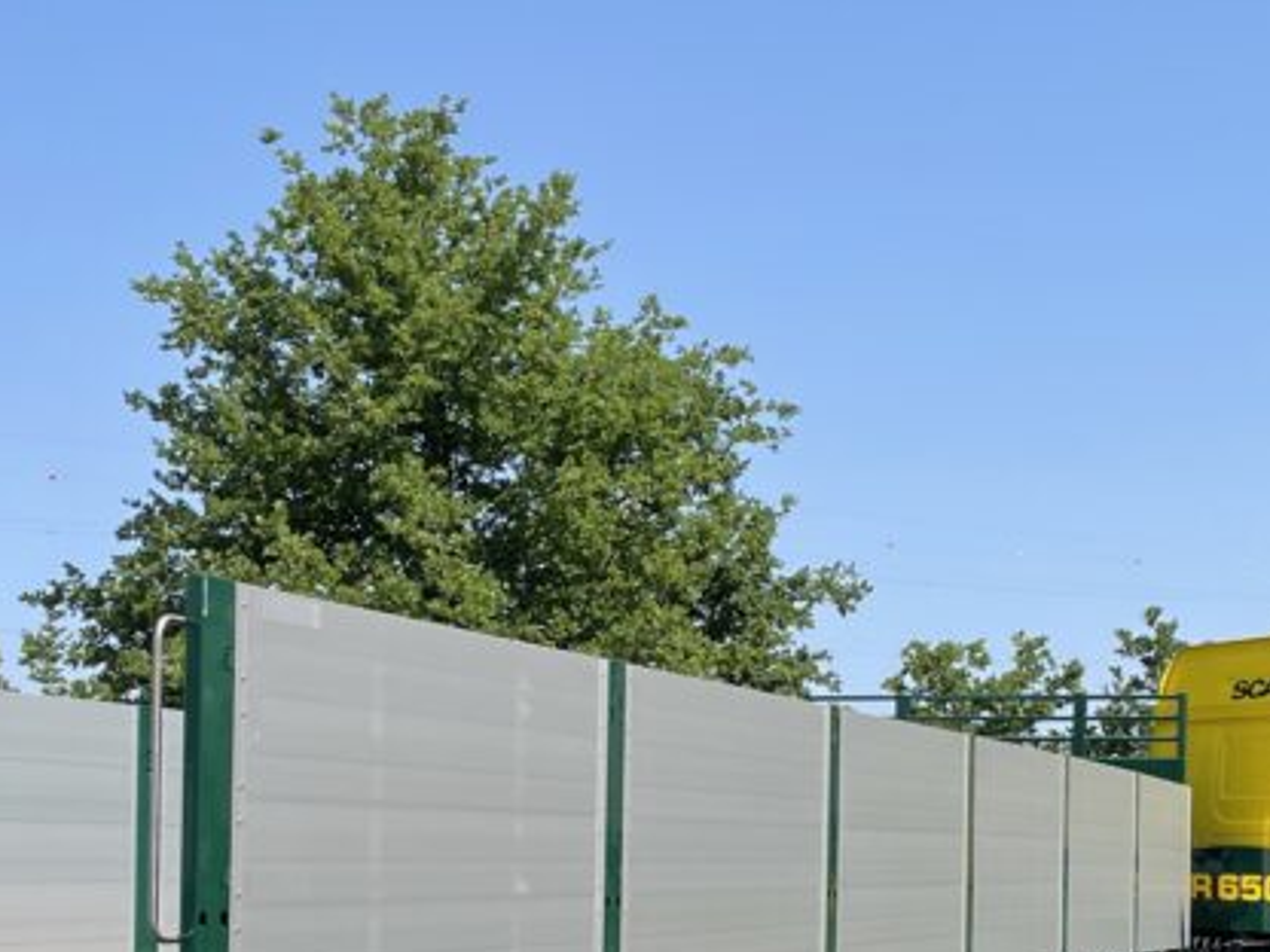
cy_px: 830
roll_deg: +0.6
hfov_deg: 25.9
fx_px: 2752
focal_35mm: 75
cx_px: 778
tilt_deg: +2.1
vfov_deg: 19.3
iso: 32
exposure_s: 1/2817
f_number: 1.6
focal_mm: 4.2
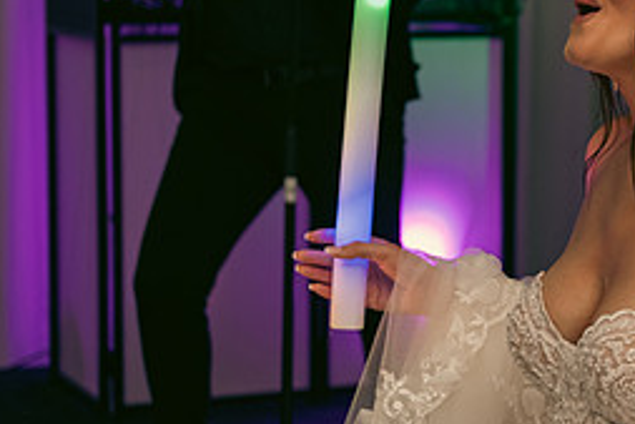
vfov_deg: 10.3
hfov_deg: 15.1
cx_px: 630
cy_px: 154
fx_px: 2347
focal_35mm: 133
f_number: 3.5
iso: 800
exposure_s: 1/160
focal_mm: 58
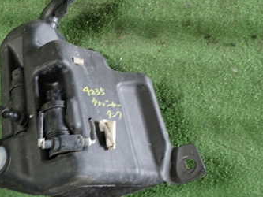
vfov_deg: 26.7
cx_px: 77
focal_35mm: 54
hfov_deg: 35.0
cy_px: 46
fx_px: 410
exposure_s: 1/30
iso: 250
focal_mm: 5.4
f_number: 2.3
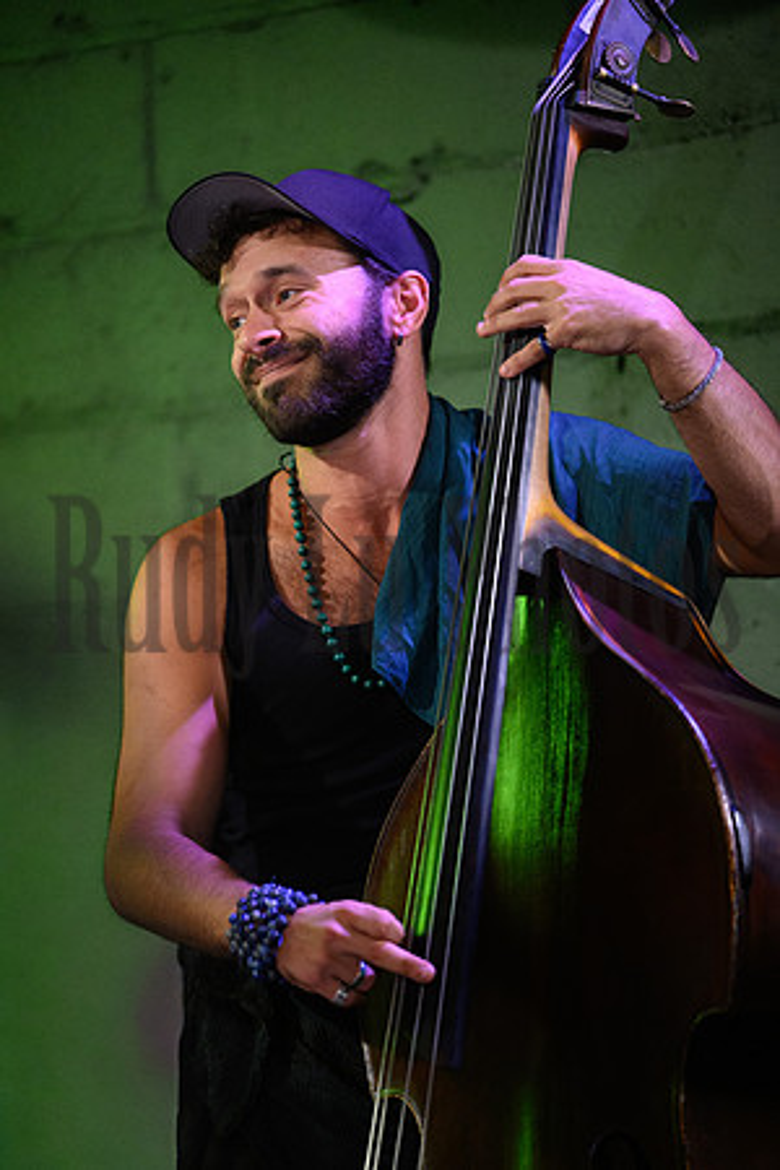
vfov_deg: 10.3
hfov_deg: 6.9
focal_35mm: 200
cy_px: 585
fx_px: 6499
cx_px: 390
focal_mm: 200
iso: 5000
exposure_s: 1/200
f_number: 2.8
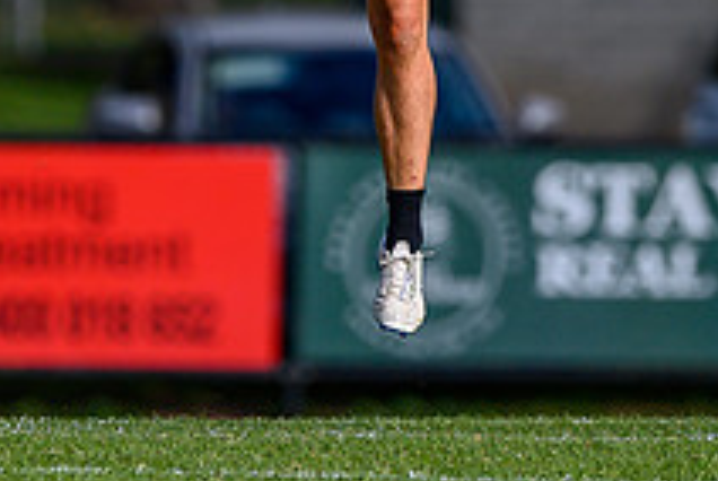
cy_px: -255
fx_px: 41821
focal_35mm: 2094
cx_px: 345
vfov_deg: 0.7
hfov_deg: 1.0
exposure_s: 1/2000
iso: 180
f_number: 4
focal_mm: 500
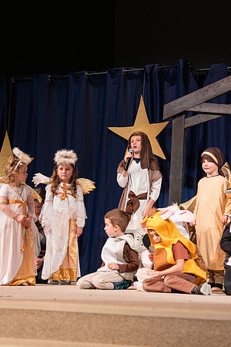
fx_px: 1076
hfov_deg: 12.2
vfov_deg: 18.3
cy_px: 145
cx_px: 176
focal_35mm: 112
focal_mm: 63
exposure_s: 1/250
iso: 1250
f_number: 2.8
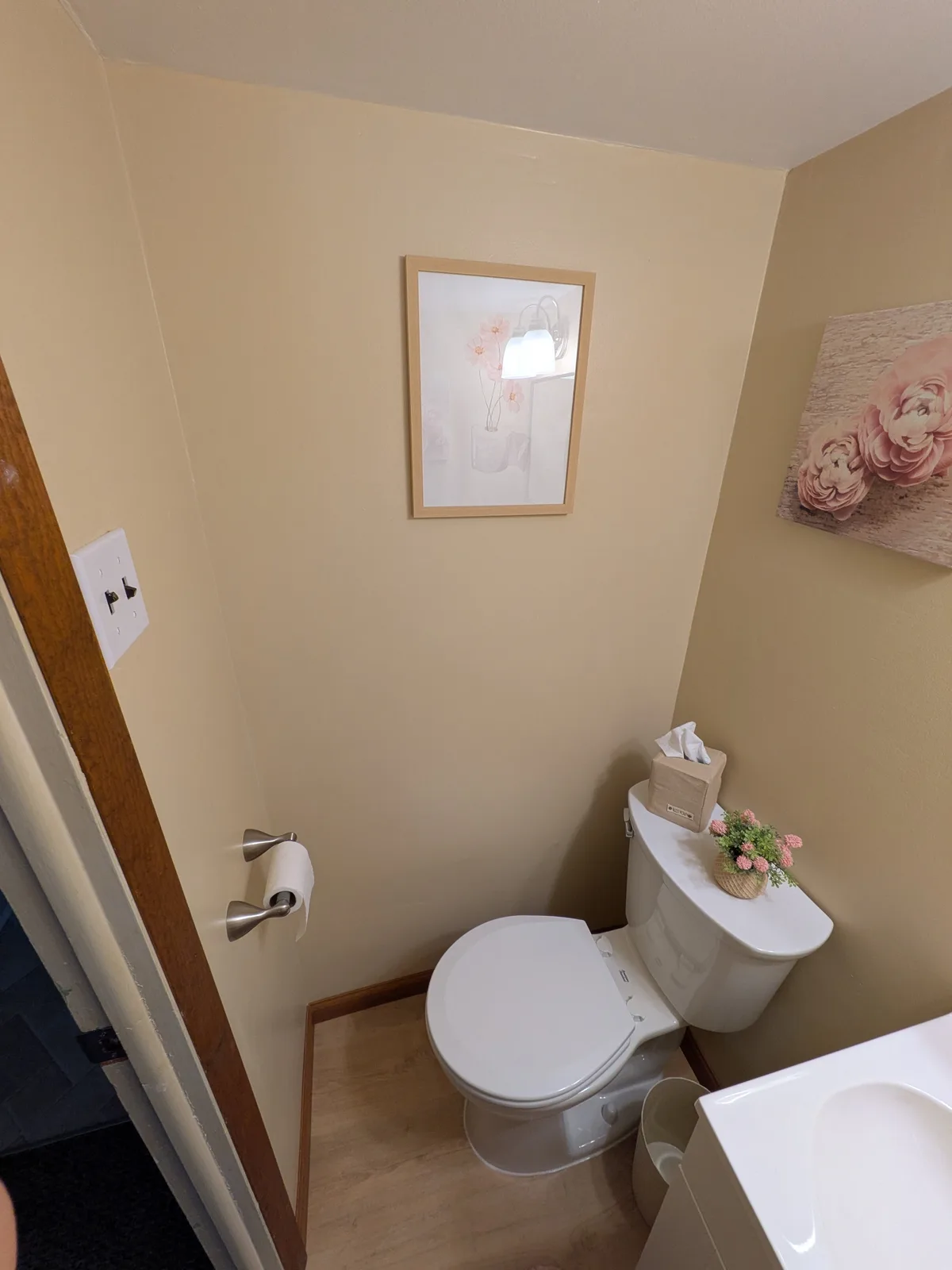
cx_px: 476
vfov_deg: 102.1
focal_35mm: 14
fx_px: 513
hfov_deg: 85.7
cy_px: 635
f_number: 2.2
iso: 72
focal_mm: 1.83
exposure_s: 1/24
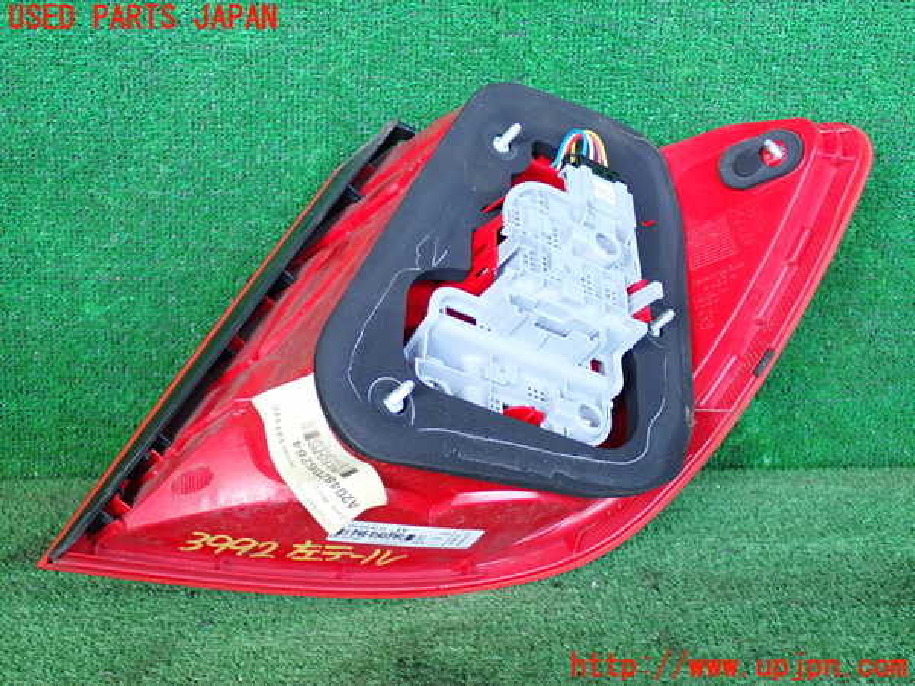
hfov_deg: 42.9
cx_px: 458
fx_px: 1163
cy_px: 343
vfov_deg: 32.9
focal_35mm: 44
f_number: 2.9
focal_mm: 7.84
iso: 320
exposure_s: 1/125
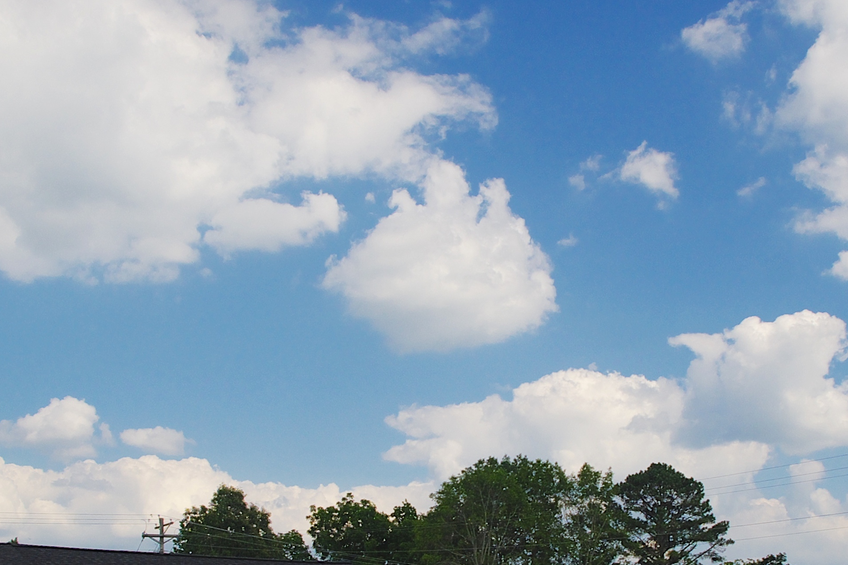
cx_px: 489
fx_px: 1390
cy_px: 432
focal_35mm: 59
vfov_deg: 22.8
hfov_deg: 33.9
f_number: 5.6
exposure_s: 1/500
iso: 200
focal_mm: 18
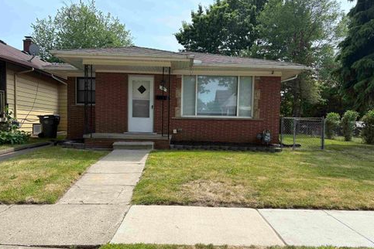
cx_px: 190
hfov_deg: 65.5
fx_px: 291
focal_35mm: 28
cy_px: 139
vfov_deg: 46.3
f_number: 1.6
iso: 50
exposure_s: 1/1848
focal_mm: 5.96
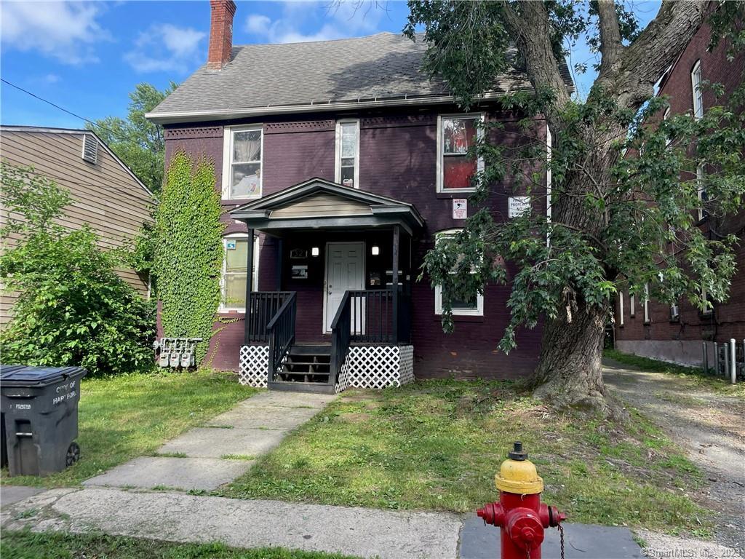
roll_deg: +0.2
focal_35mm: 26
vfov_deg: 53.1
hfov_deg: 67.3
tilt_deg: +6.1
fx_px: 560
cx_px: 372
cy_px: 280
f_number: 1.6
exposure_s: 1/739
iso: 50
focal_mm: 4.2
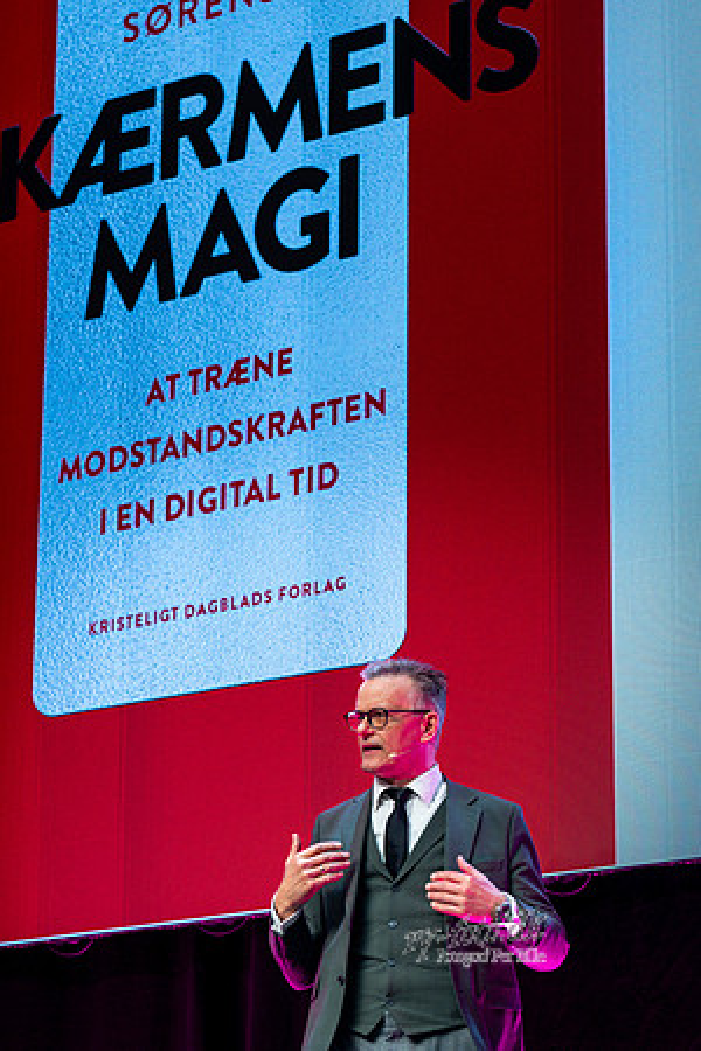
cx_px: 350
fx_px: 3388
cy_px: 526
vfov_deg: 17.6
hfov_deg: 11.8
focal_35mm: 116
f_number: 2.8
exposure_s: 1/200
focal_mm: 116
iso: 200
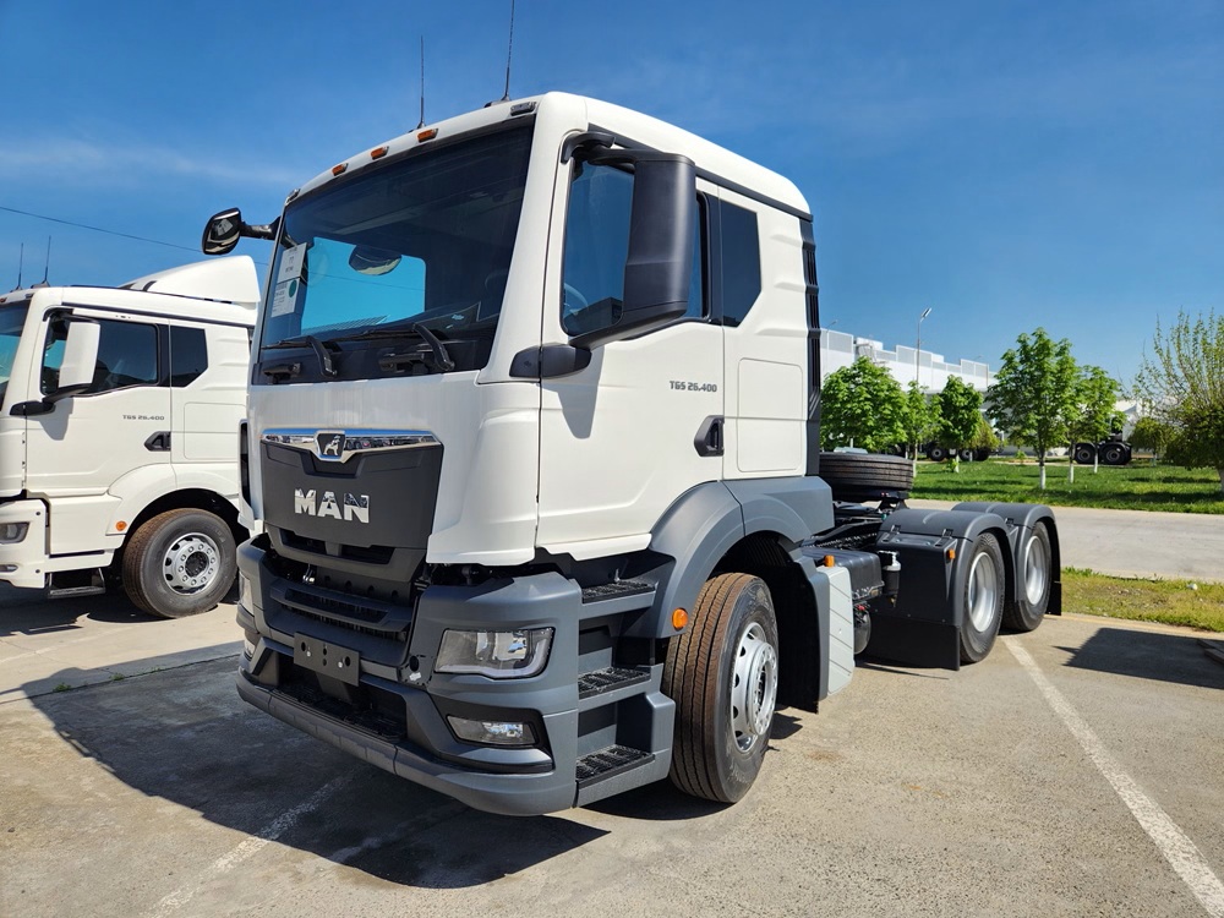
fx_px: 813
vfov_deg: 58.9
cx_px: 612
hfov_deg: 73.9
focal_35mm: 23
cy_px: 459
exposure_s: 1/2265
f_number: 1.8
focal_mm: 5.4
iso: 20
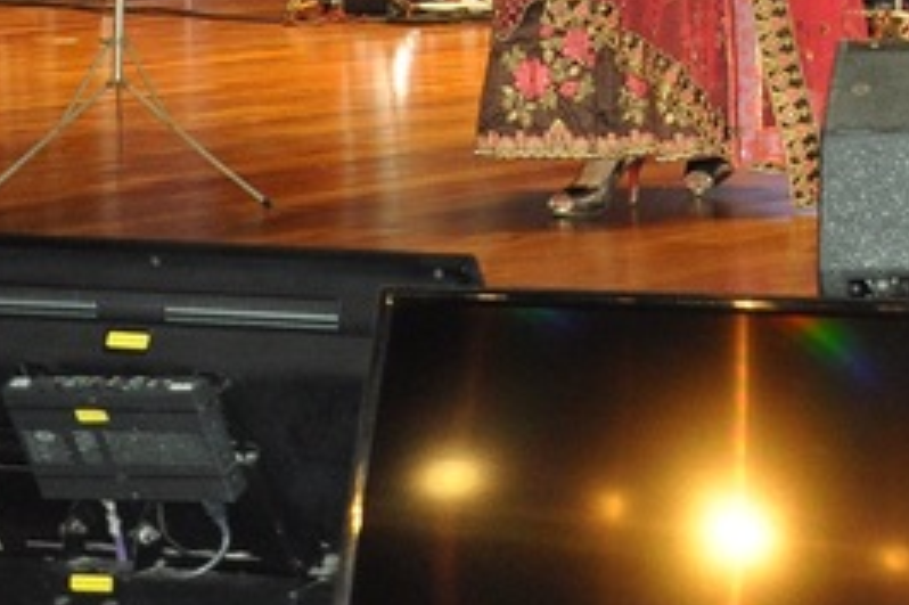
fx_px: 3734
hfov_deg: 13.1
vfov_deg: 8.9
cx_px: 1365
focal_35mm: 148
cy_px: -438
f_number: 5.6
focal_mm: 25
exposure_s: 1/125
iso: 1250
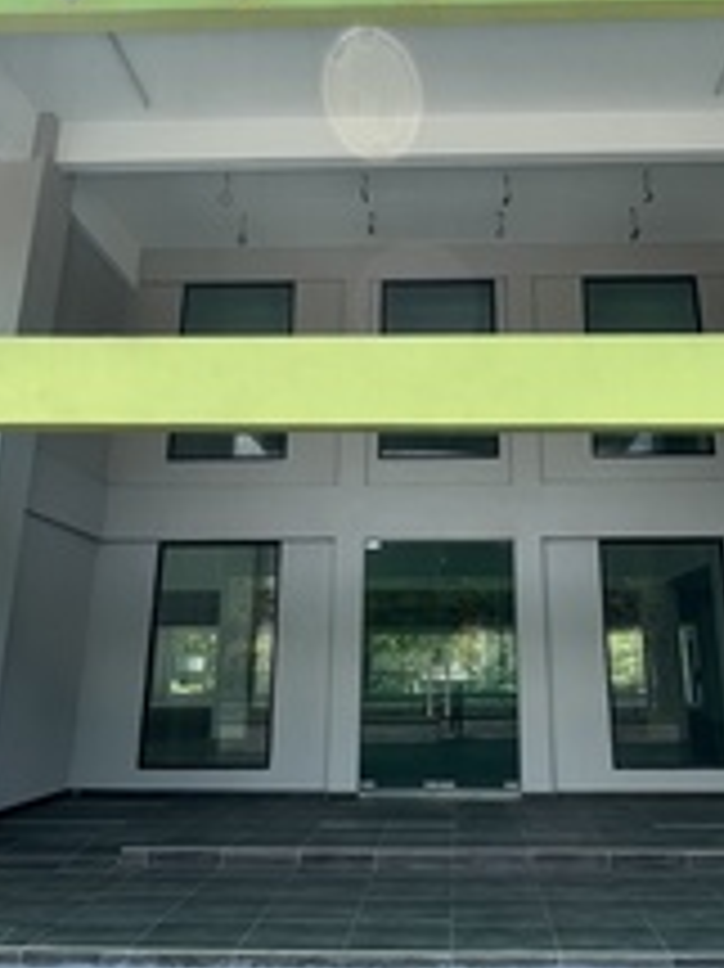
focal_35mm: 29
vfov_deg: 61.1
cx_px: 432
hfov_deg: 47.9
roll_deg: +0.2
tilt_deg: +19.3
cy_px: 378
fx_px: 810
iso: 32
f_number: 1.8
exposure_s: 1/415
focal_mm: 1.57
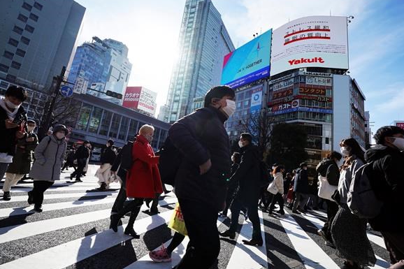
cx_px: 199
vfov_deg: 67.3
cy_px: 130
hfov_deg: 90.0
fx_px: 202
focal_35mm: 18
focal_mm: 16
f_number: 8
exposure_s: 1/640
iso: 100
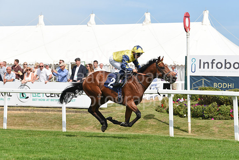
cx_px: 120
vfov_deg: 11.4
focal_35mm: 120
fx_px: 797
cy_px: 80
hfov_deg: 17.1
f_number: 5.6
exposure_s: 1/3200
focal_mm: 120
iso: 500
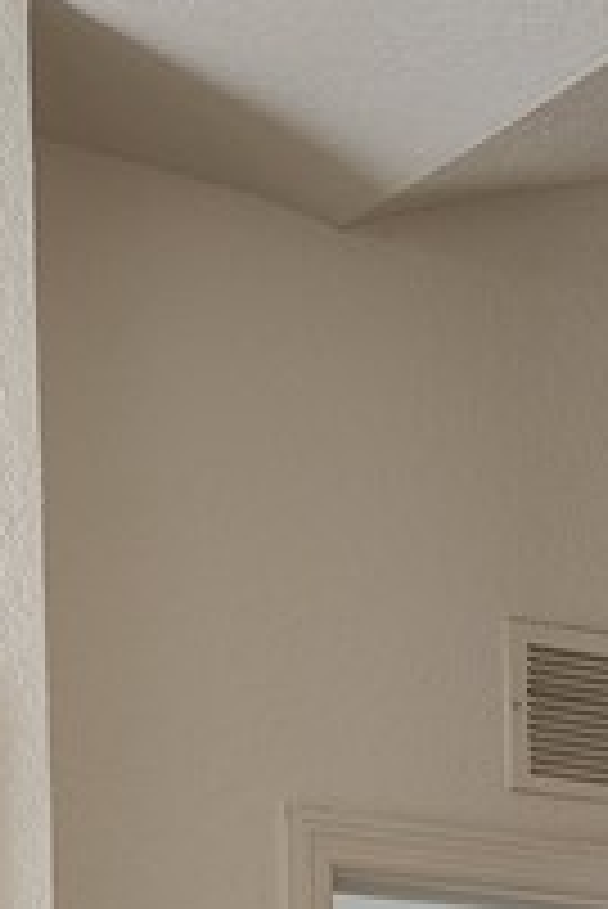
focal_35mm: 121
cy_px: 1476
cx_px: 590
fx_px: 3060
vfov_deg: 15.3
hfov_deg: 11.3
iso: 125
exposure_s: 1/120
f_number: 1.8
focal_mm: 6.4
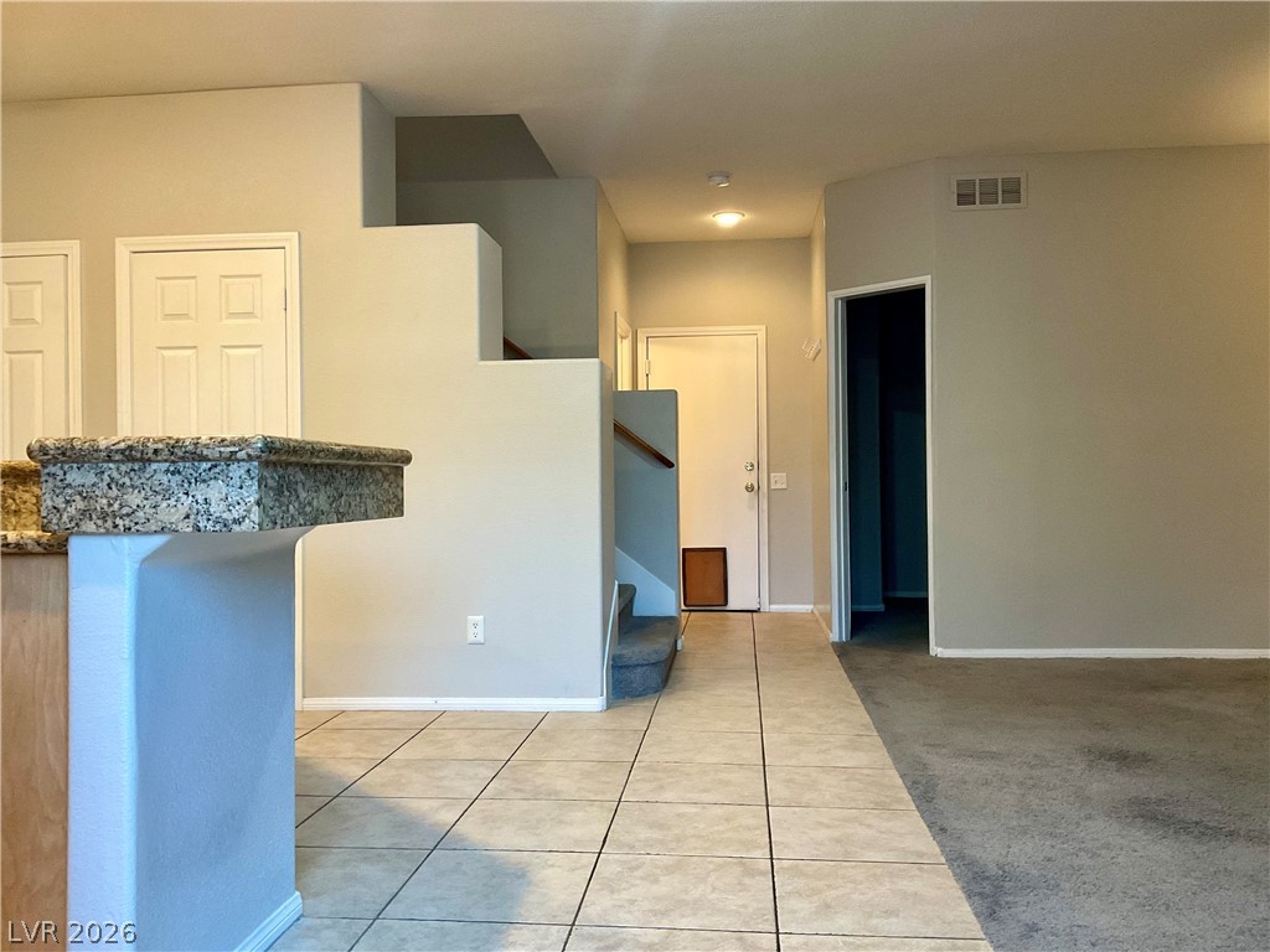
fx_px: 1064
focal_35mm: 29
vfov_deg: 48.2
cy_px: 476
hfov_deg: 61.7
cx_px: 635
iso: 125
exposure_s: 1/60
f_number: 1.8
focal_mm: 3
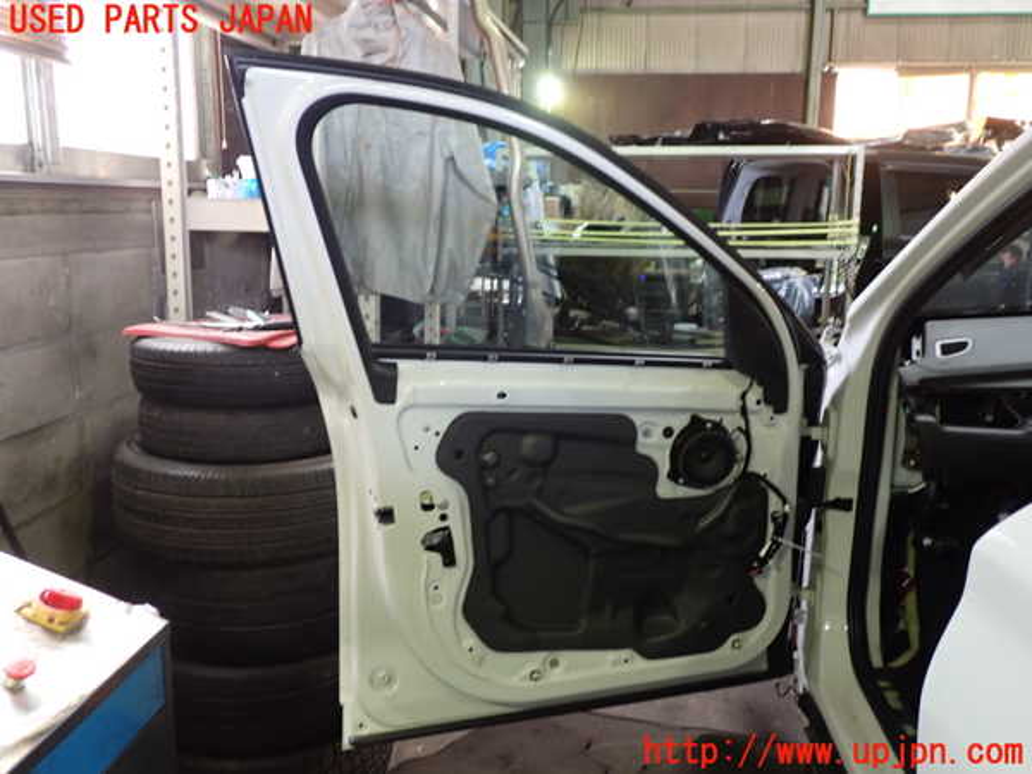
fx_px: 894
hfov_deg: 60.0
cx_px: 516
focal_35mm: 30
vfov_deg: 46.8
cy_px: 387
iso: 200
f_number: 2.3
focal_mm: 5.4
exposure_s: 1/30
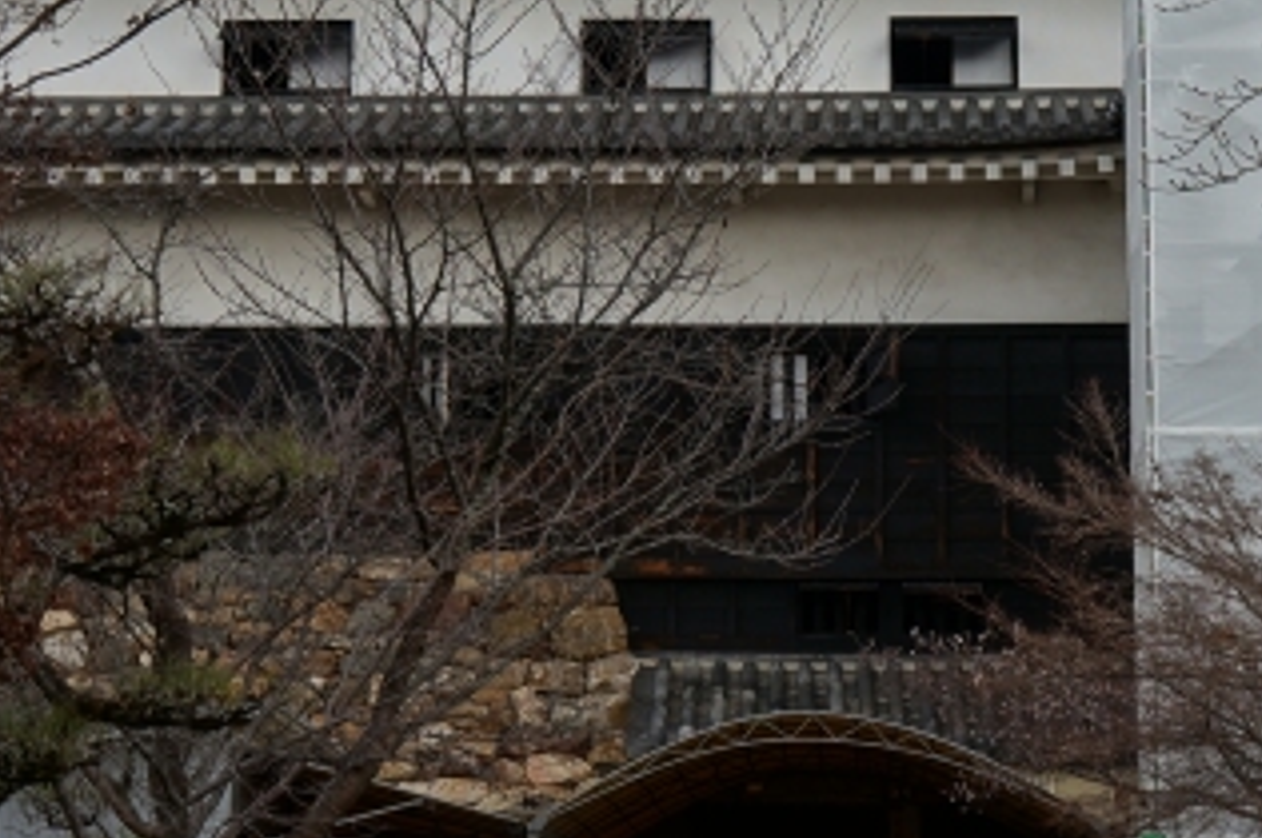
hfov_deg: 17.9
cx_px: 883
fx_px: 3992
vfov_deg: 11.9
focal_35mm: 114
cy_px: 92
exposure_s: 1/400
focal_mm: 24
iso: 200
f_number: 6.3
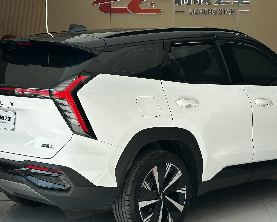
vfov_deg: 18.9
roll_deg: +0.3
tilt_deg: -6.5
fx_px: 664
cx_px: 157
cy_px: 125
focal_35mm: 81
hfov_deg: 23.5
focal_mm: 6.86
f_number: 1.78
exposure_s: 1/980
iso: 64
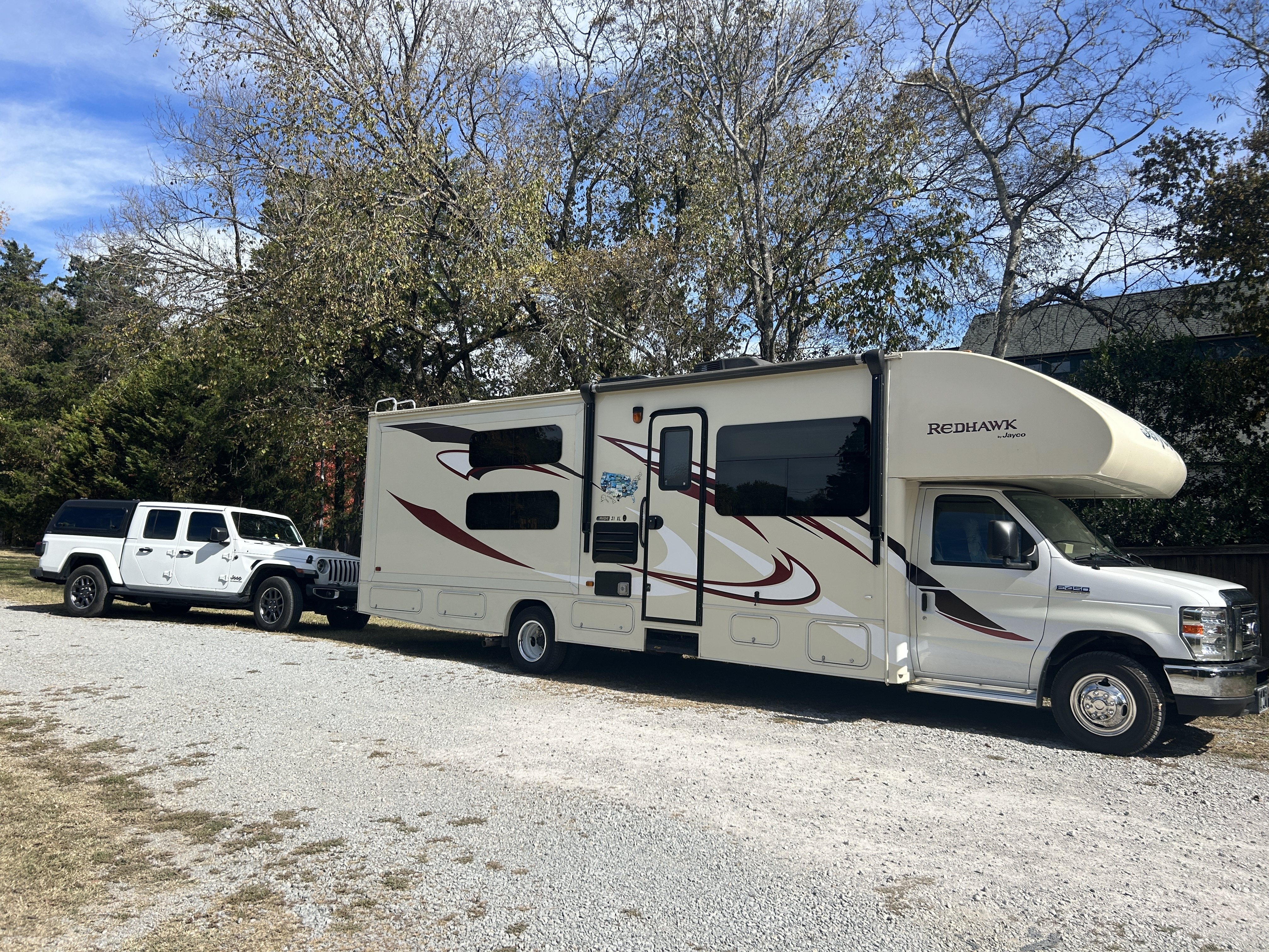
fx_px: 953
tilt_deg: +4.9
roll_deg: +0.0
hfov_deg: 67.3
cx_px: 634
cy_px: 476
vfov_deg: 53.1
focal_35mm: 26
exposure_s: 1/4115
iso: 50
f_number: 1.5
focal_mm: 5.7
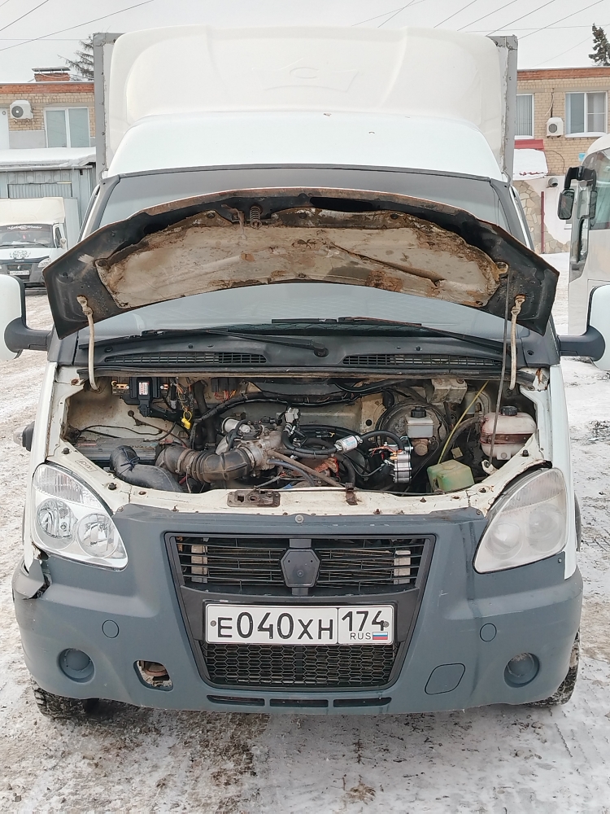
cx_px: 305
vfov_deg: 39.7
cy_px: 407
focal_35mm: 48
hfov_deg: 30.3
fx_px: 1128
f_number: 1.75
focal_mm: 5.25
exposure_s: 1/100
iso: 111
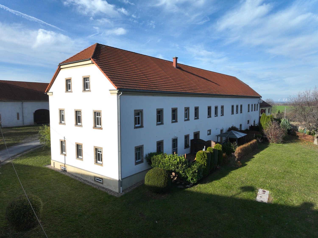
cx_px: 159
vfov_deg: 56.8
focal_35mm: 24
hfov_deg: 71.6
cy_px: 119
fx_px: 220
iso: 140
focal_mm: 12.29
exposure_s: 1/2500
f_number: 2.8
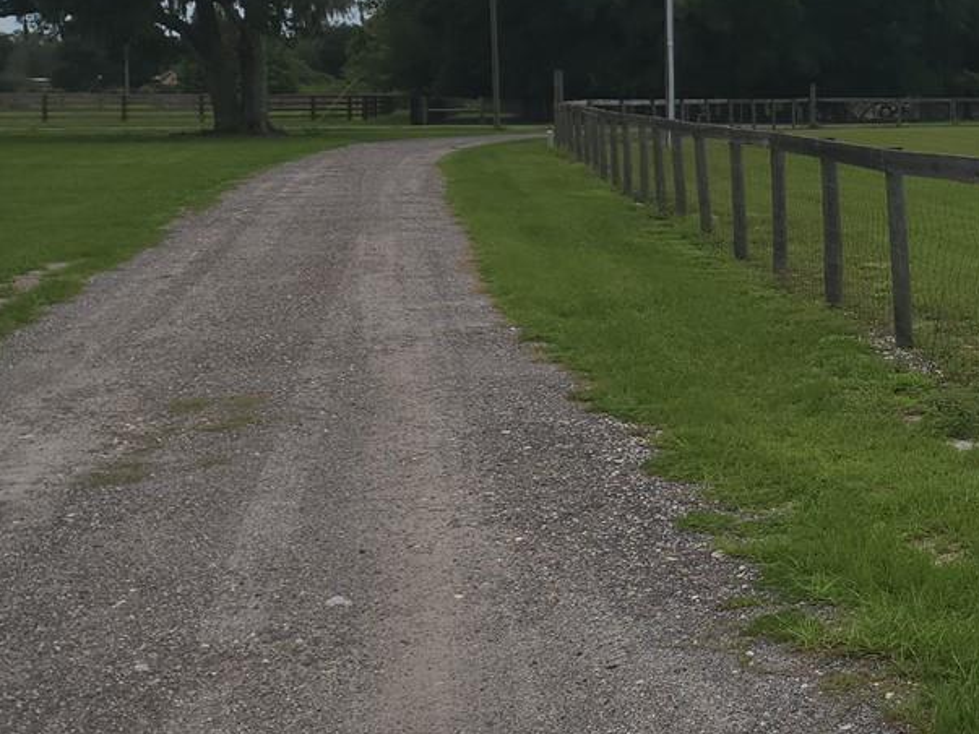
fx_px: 1725
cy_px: 151
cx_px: 1234
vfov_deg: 23.7
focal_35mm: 61
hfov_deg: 27.2
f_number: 1.8
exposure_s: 1/1152
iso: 12
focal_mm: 6.4
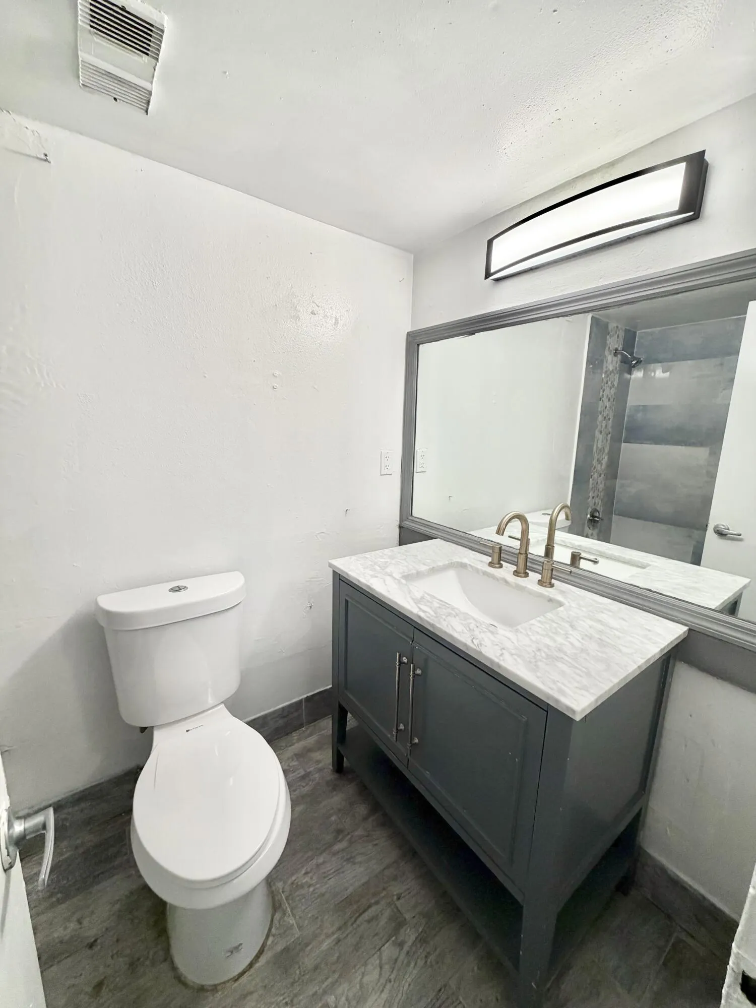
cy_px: 504
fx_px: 408
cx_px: 378
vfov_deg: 102.1
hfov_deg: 85.7
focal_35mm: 14
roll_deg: -0.7
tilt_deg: -11.7
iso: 160
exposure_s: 1/120
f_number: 2.2
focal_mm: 2.22
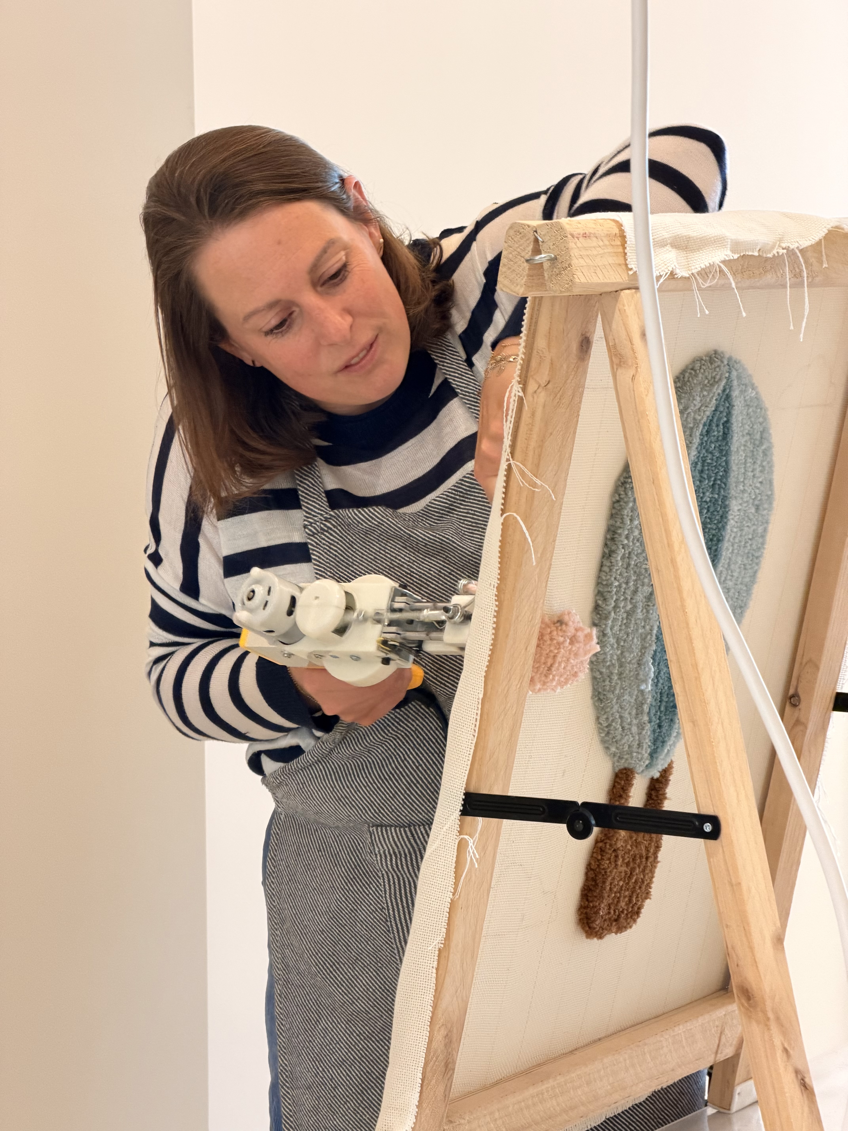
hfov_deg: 14.8
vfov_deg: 19.6
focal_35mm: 100
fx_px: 3266
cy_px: 566
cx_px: 424
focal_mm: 16.89
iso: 320
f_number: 2.8
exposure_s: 1/50
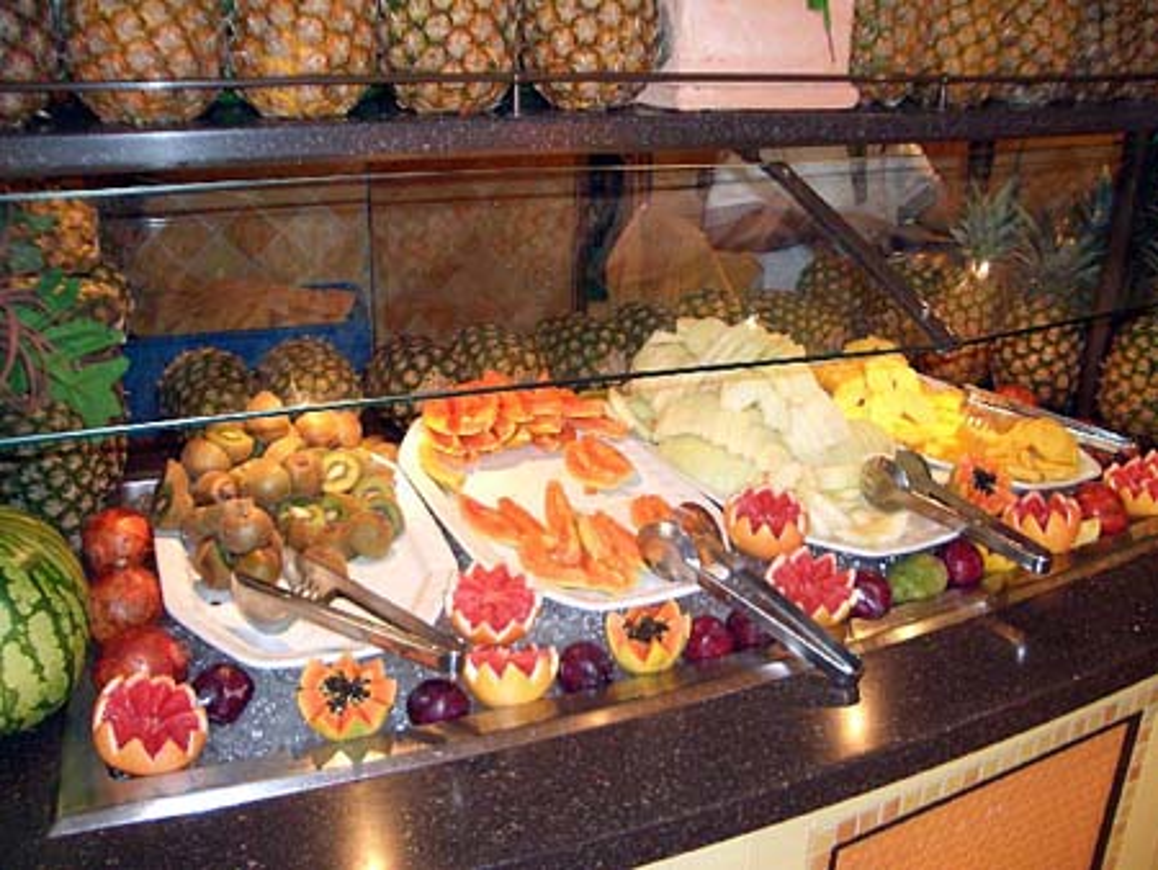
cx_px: 579
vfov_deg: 40.7
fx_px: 1171
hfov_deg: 52.6
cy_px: 435
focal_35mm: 35
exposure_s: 1/60
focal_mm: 5.8
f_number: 2.6
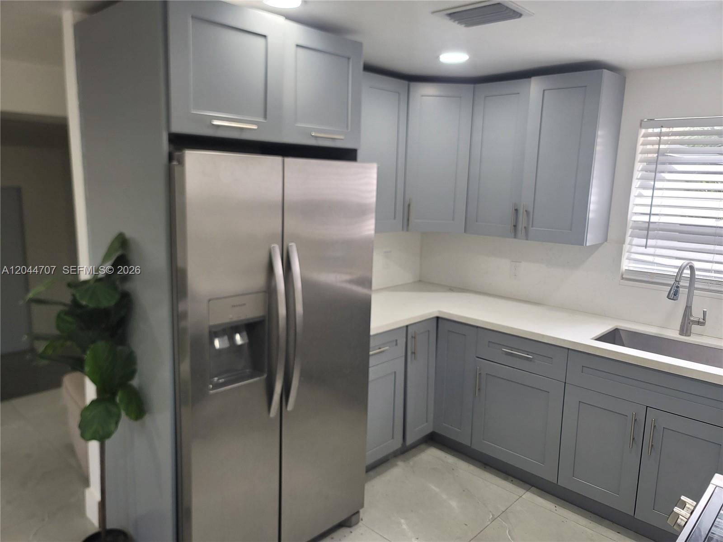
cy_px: 271
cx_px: 362
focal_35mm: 25
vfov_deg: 54.9
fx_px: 522
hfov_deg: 69.4
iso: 160
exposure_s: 1/120
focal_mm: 7
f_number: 1.8
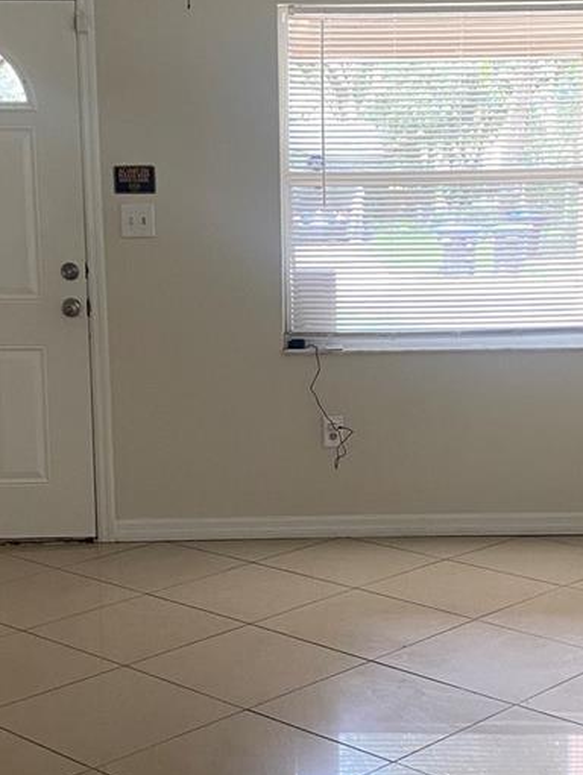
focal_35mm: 61
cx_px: 282
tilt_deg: -8.5
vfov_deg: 31.6
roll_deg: +1.0
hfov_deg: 24.1
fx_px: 1368
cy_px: 417
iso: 100
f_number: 1.8
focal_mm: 4.25
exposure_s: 1/60
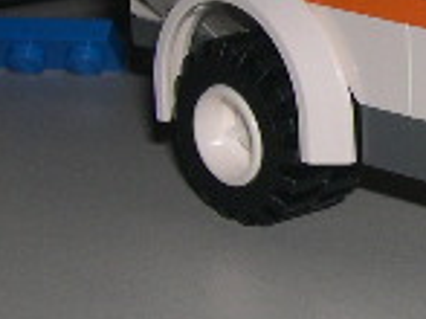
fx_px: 2521
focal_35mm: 205
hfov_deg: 9.3
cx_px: 739
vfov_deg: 7.2
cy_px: 17
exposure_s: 1/60
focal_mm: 10.1
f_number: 8.4
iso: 100
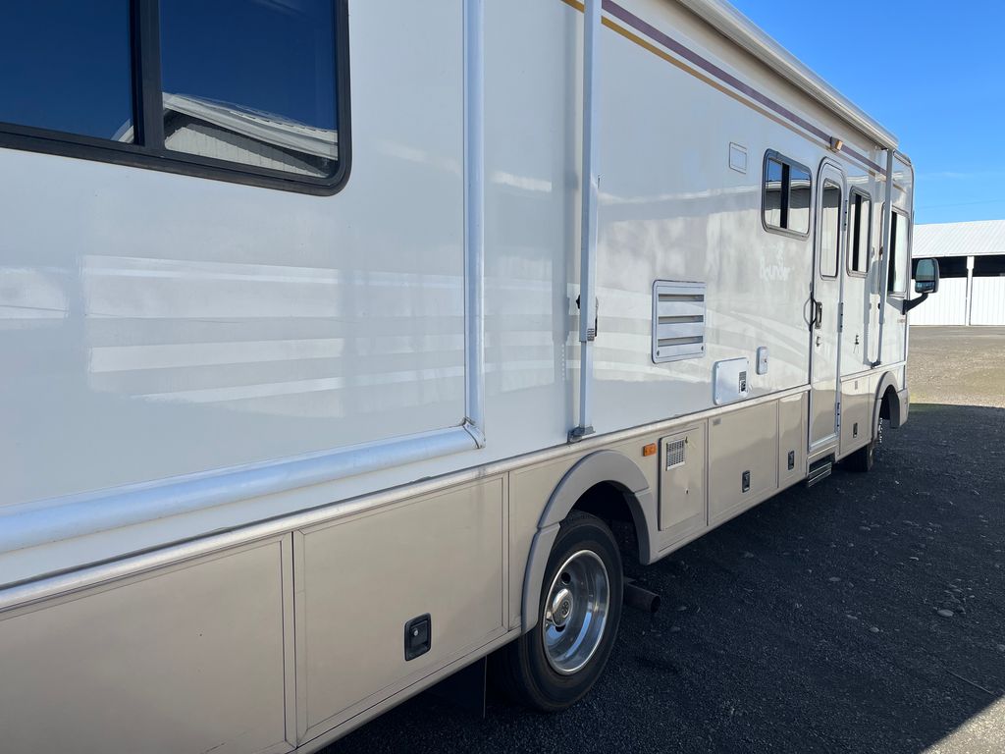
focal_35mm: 26
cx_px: 502
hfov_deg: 67.3
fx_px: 755
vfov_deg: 53.1
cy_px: 377
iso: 50
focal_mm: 5.1
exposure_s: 1/2463
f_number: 1.6
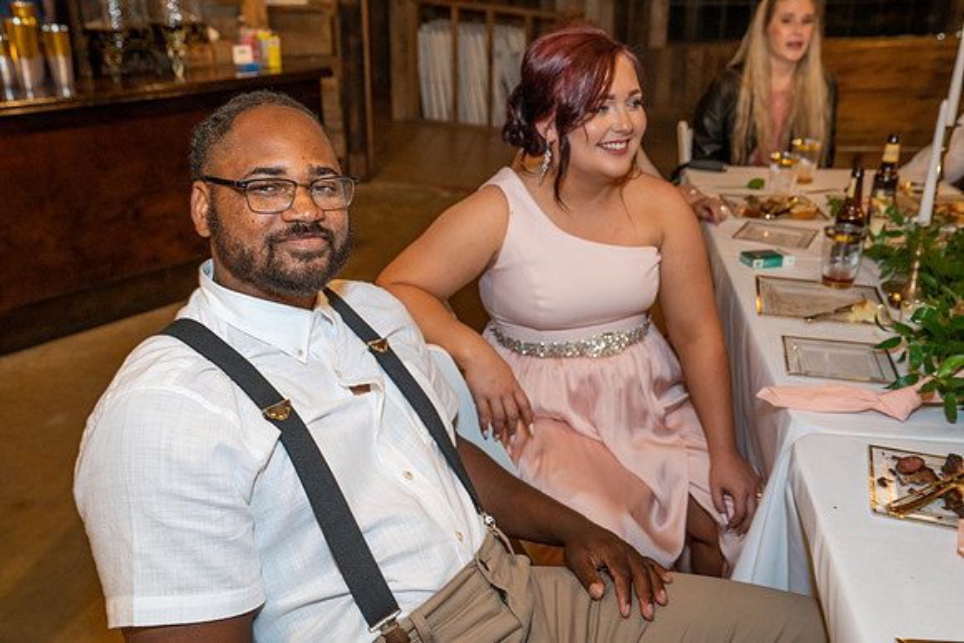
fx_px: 937
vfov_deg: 37.9
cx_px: 482
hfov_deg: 54.4
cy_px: 322
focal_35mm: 35
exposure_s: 1/60
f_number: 4.5
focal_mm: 35
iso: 1600
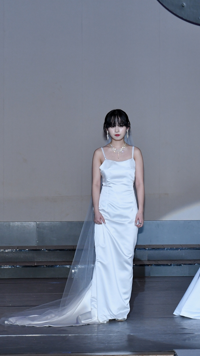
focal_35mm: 241
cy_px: 184
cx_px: 239
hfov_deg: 5.0
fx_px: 2273
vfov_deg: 8.9
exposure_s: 1/250
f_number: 5.6
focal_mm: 98
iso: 800
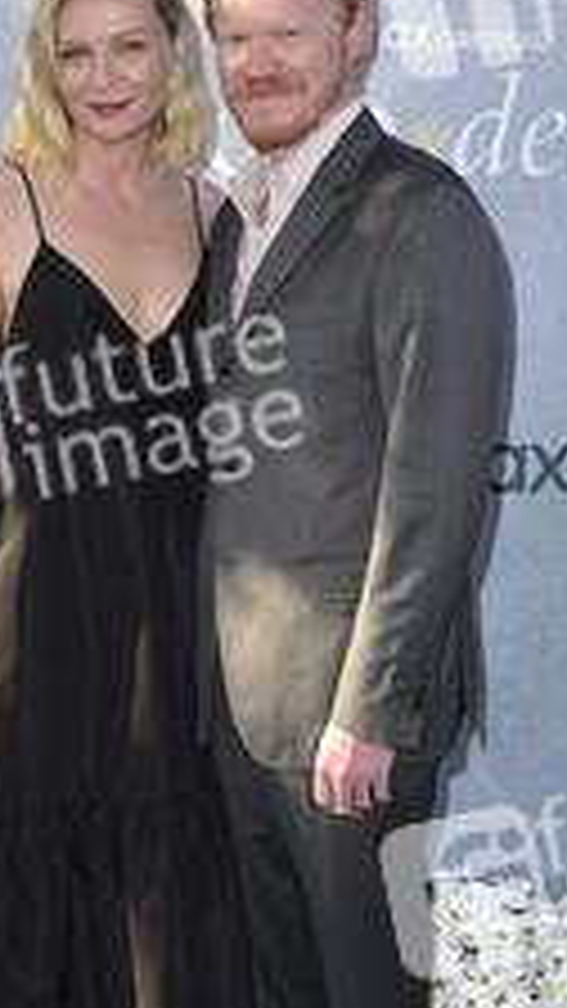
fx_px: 1898
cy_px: 648
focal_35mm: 71
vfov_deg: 29.6
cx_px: 205
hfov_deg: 17.0
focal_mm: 38
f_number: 6.3
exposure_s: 1/250
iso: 250
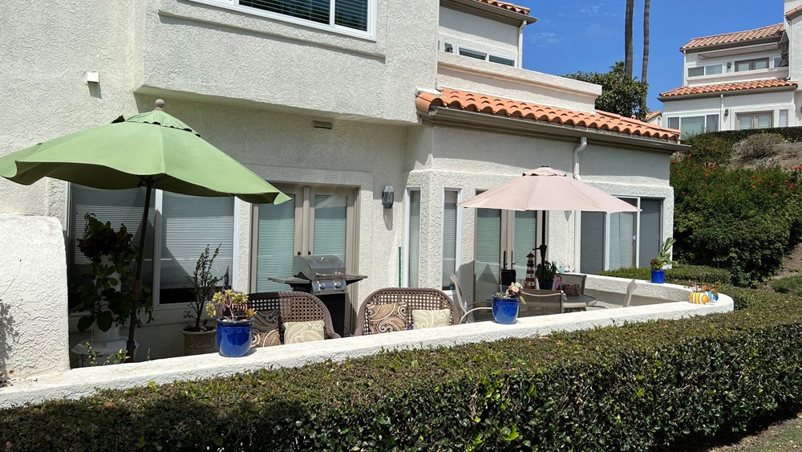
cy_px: 198
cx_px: 401
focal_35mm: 29
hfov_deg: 66.1
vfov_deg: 40.1
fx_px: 617
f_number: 1.5
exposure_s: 1/8000
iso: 50
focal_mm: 5.7
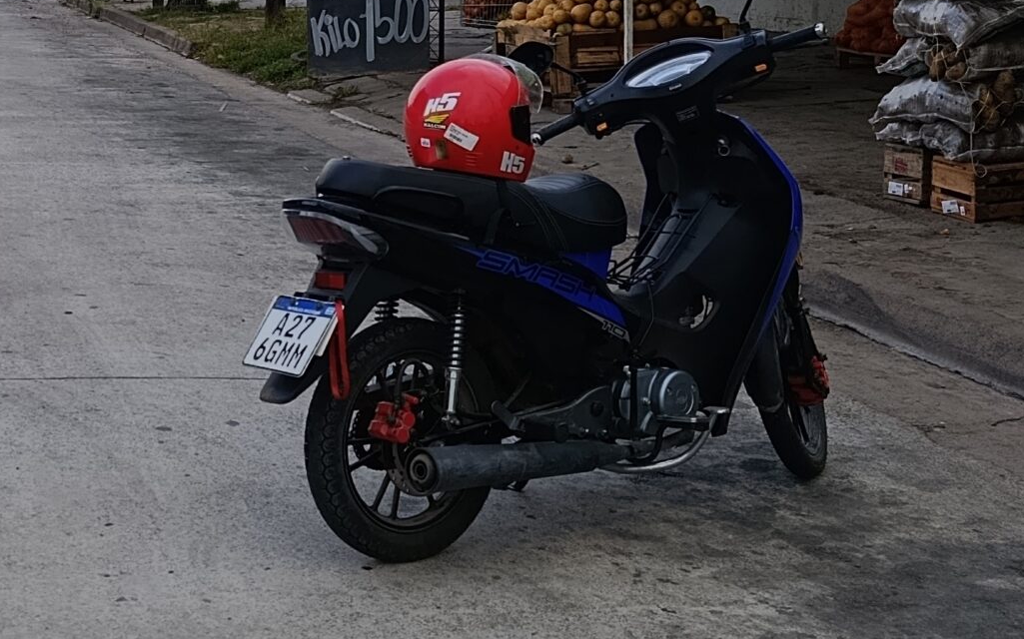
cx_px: 86
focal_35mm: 61
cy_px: 213
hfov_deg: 31.8
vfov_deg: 21.2
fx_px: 1702
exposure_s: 1/314
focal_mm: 6.11
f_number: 1.65
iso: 50
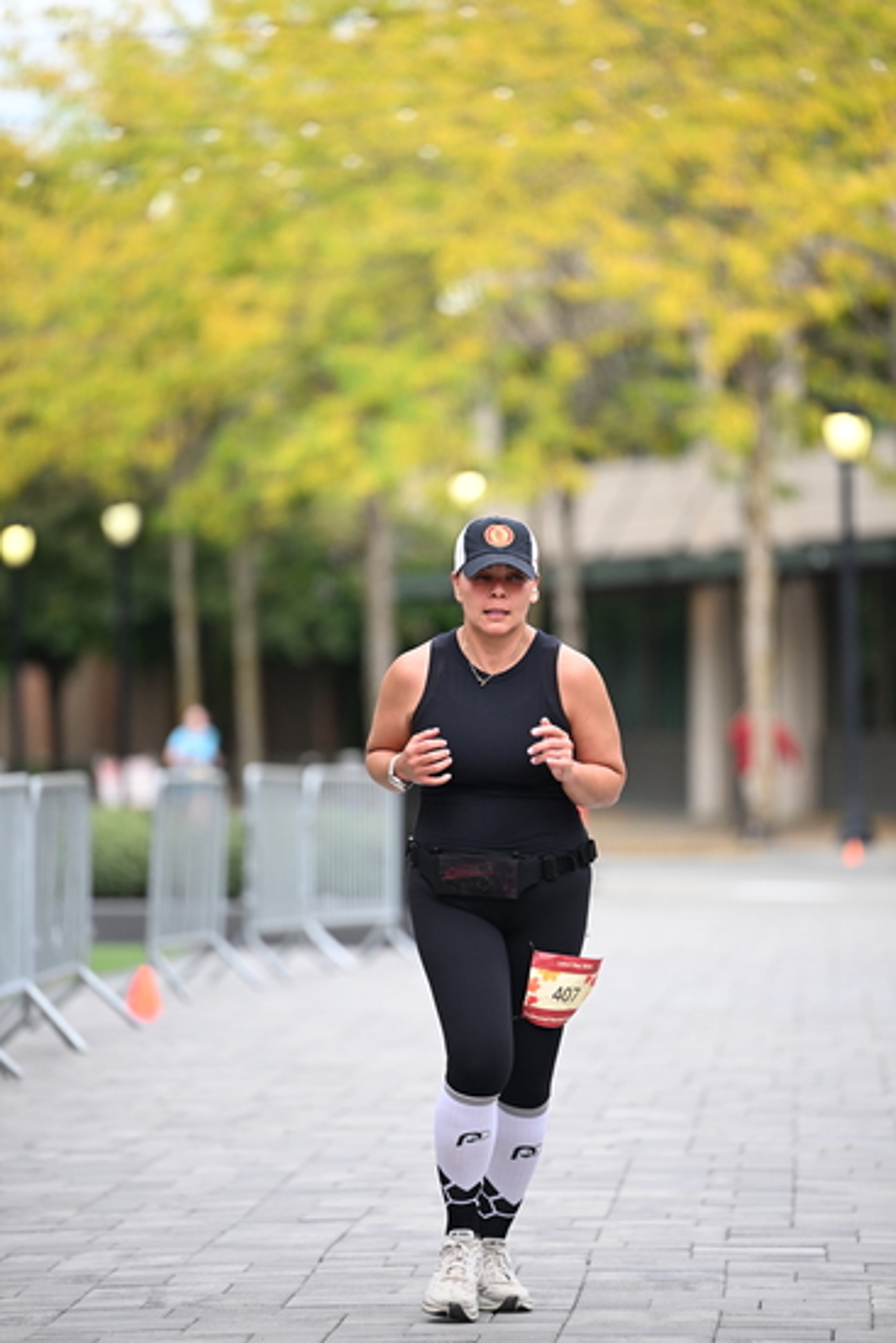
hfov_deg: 6.9
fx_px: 7461
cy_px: 672
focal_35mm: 200
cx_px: 448
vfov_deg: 10.3
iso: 640
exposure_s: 1/1000
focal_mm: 200
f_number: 2.8
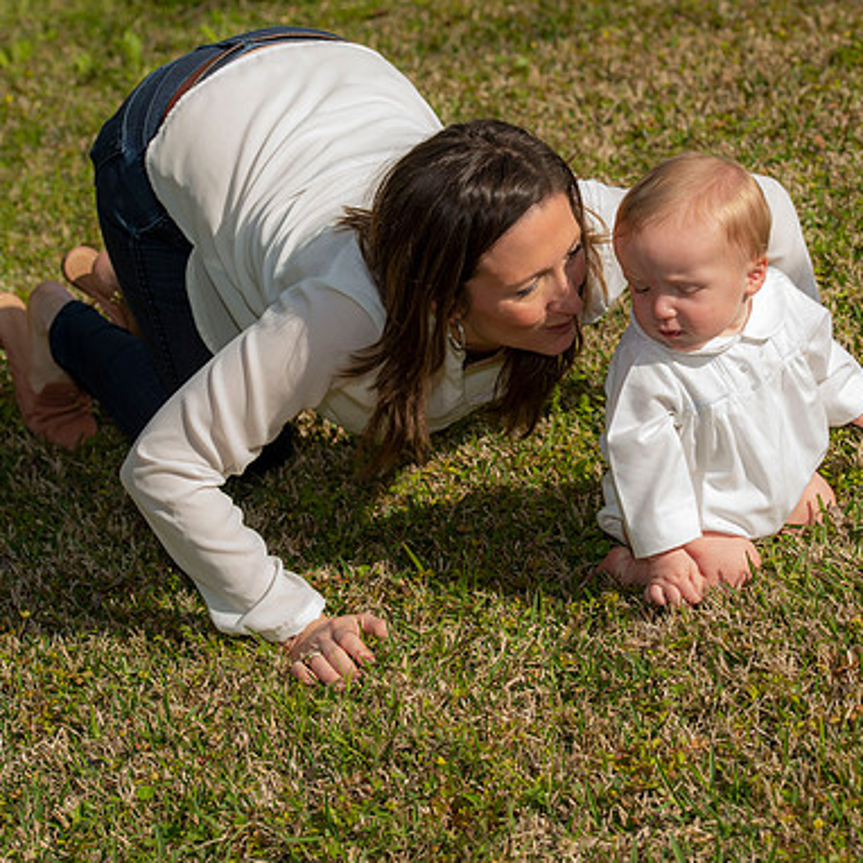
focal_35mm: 111
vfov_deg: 15.7
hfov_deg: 15.7
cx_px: 520
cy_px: 429
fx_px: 3131
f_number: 6.3
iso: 50
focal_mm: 86
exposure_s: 1/250
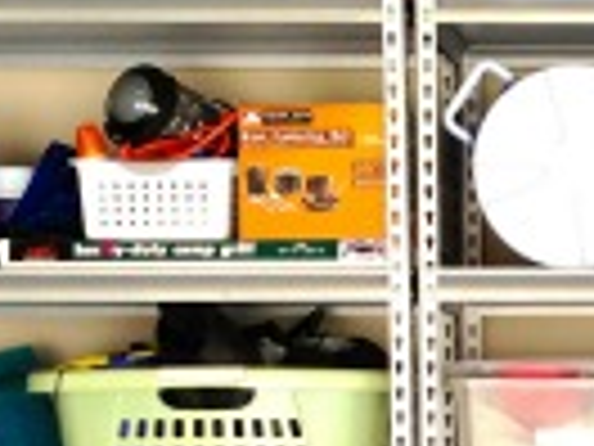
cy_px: 541
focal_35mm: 150
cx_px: 806
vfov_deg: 9.7
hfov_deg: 12.7
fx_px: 2574
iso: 50
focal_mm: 4.13
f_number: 2.4
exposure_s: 1/60
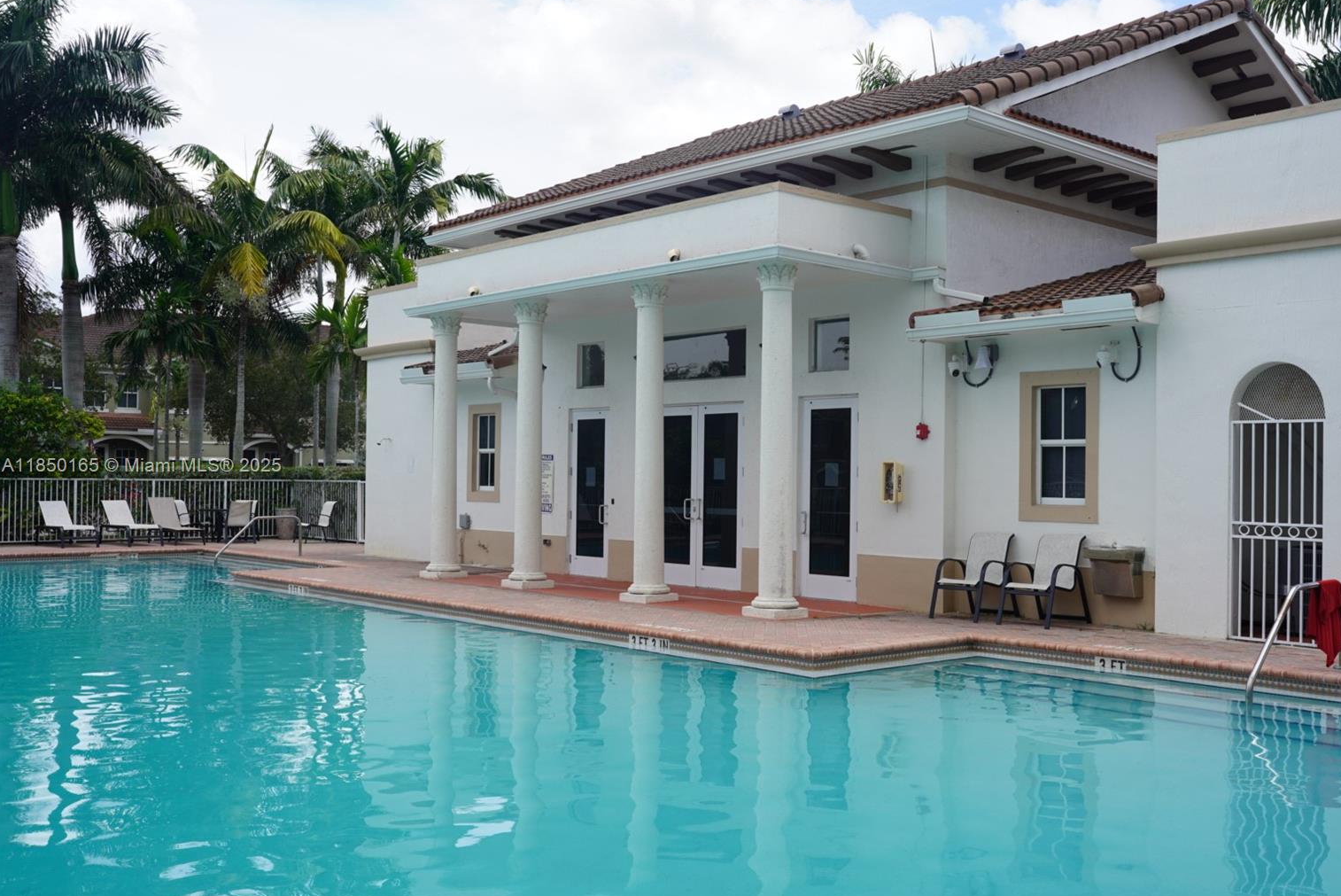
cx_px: 707
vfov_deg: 36.0
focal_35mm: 37
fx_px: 1379
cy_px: 467
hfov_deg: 51.8
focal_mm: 35
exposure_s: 1/125
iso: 100
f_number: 9
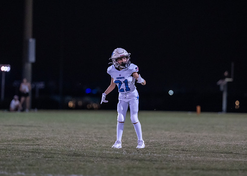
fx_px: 1501
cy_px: 95
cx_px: 129
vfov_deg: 6.7
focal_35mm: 214
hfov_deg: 9.4
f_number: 1.8
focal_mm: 135
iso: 4000
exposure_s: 1/1000
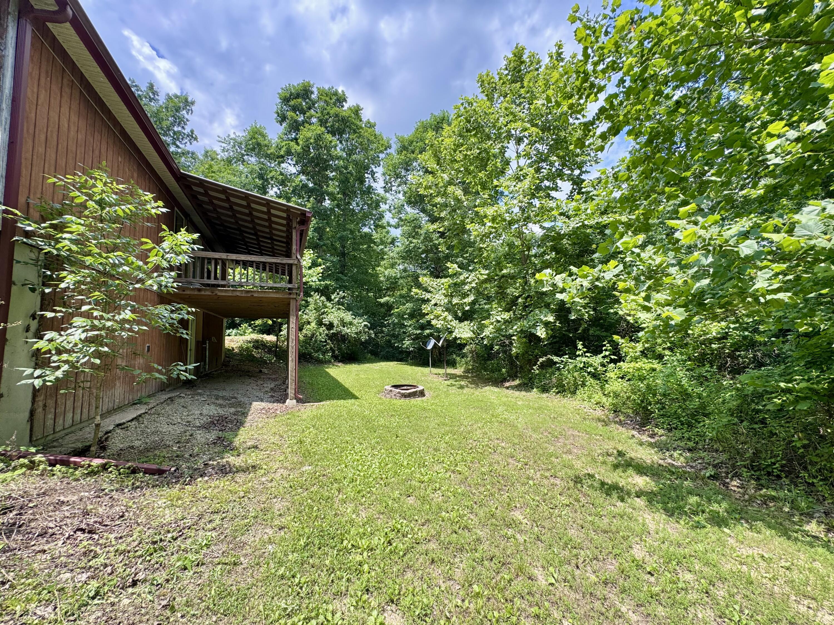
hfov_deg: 102.1
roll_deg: +0.3
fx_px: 337
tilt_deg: +4.7
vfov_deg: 85.7
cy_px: 312
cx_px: 417
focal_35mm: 14
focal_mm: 2.22
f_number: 2.2
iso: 50
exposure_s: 1/620
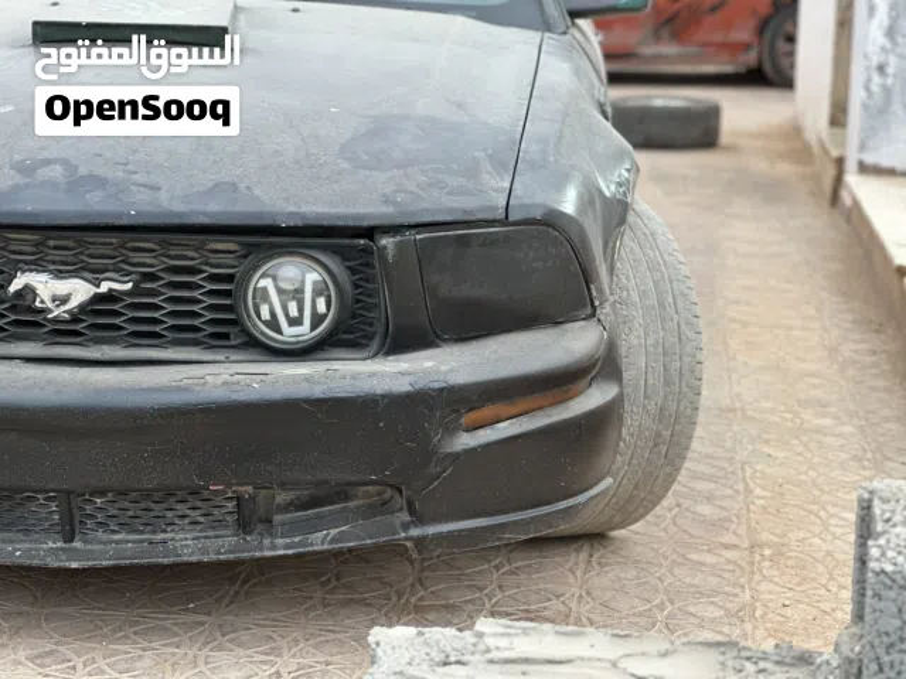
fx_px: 2015
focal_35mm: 77
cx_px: 453
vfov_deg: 19.1
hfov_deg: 25.3
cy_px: 340
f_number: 2.8
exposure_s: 1/100
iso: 160
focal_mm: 9
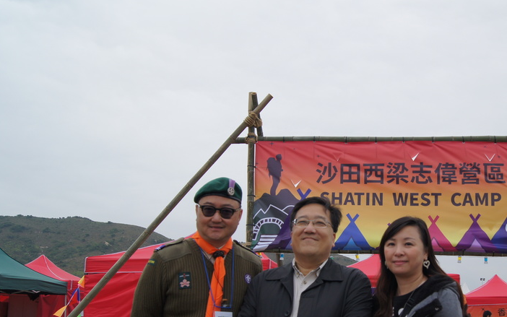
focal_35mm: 49
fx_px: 677
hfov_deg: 40.2
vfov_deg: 26.2
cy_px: 221
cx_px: 363
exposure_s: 1/125
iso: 100
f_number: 7.1
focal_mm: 22
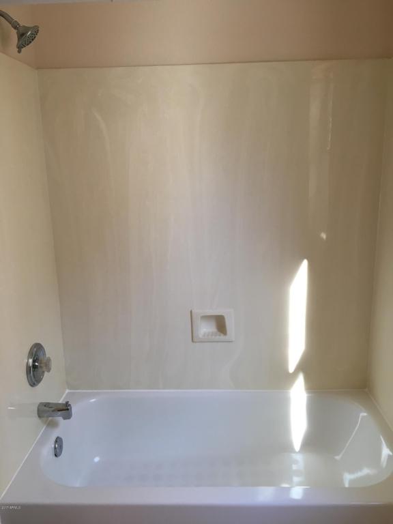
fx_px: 439
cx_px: 196
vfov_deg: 61.7
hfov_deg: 48.2
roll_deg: +2.0
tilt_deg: -12.7
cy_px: 262
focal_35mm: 29
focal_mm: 4.15
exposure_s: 1/30
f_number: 2.2
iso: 50
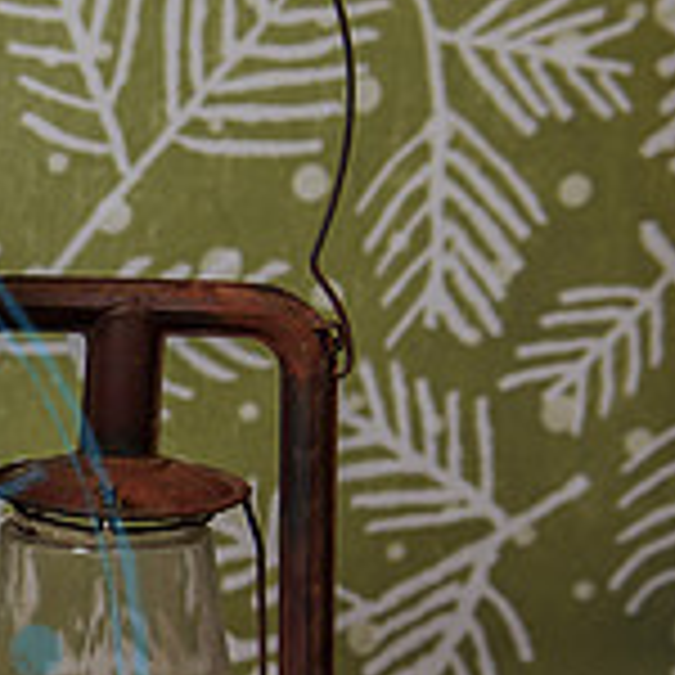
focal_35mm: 136
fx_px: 3000
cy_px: 645
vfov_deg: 12.7
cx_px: -473
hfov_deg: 12.0
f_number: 4
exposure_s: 1/200
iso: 200
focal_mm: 38
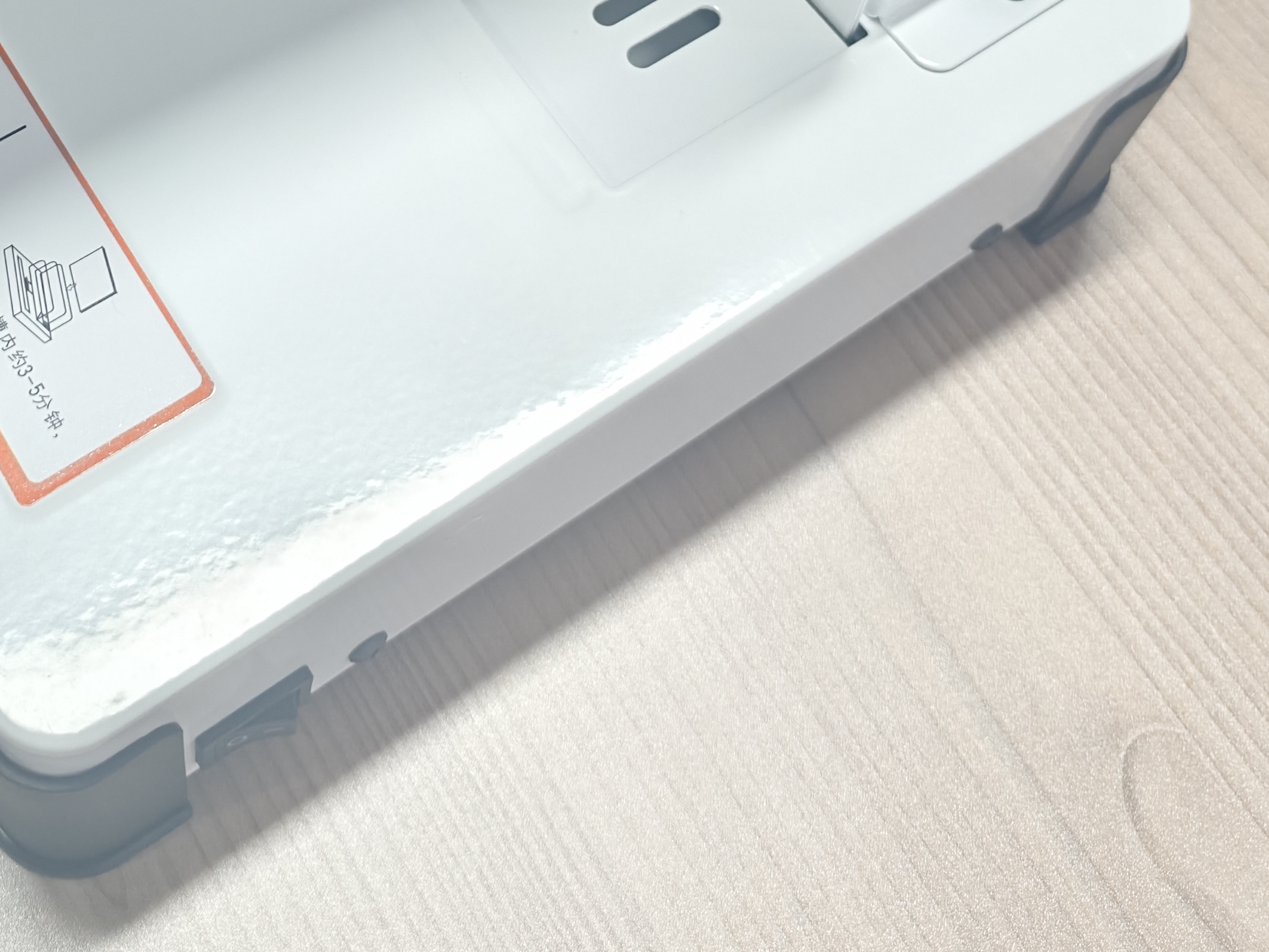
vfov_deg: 23.2
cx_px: 319
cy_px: -239
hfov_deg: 33.1
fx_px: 2090
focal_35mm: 57
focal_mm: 5.6
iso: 218
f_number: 1.57
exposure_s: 1/100
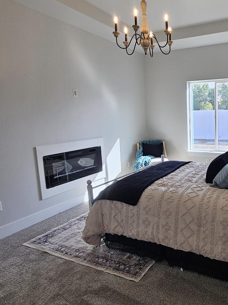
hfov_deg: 52.5
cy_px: 152
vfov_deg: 71.6
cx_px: 188
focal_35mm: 24
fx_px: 211
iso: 50
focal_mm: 2.2
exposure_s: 1/152
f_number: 2.2
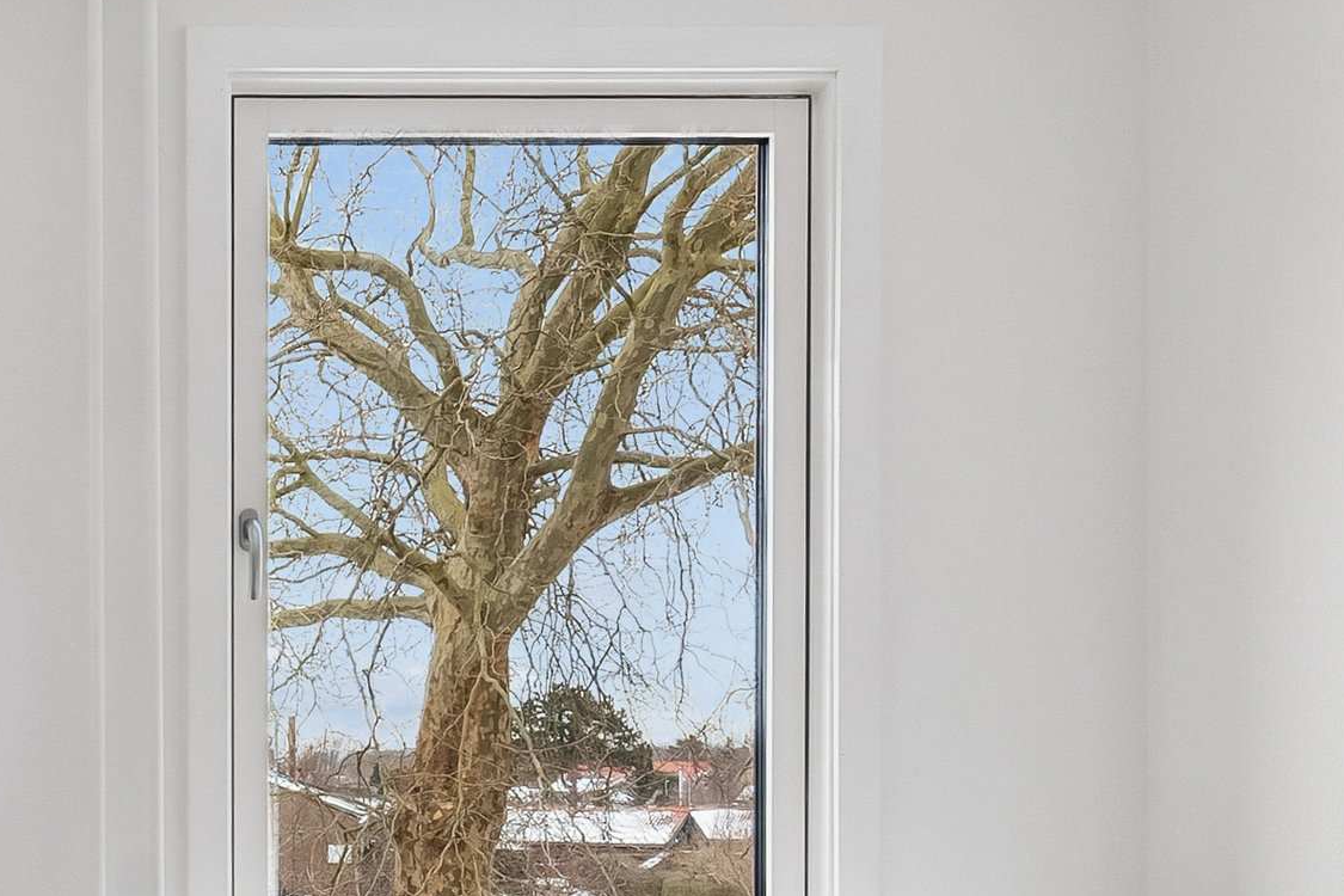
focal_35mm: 48
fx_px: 1792
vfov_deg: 27.6
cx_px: -20
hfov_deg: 36.6
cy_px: 700
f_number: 10
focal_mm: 12
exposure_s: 1/13
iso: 200
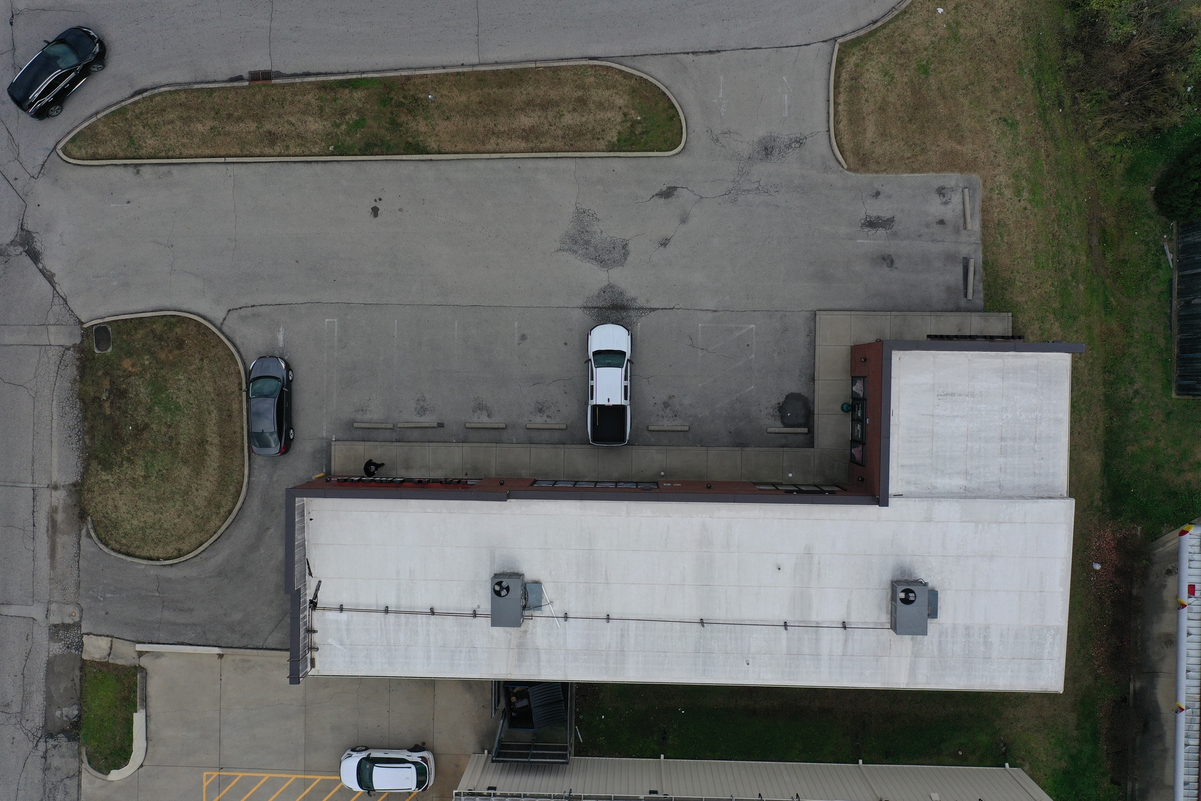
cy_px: 400
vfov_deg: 46.4
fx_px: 934
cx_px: 600
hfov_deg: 65.5
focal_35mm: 28
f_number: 3.5
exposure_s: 1/60
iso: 100
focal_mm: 10.26
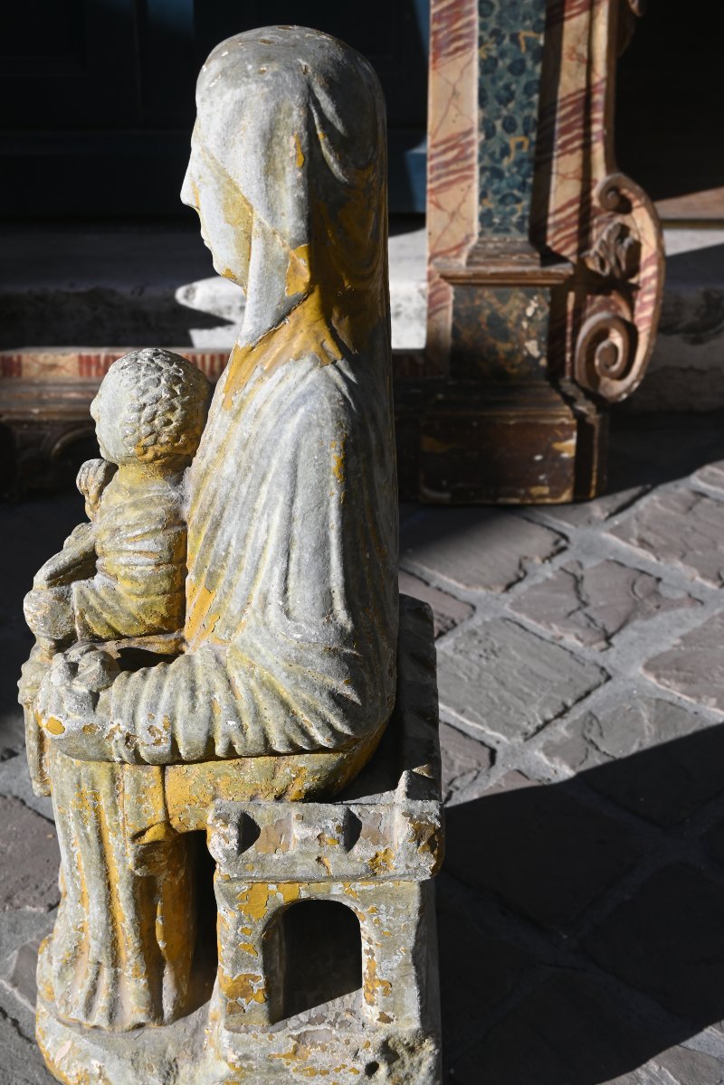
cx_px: 362
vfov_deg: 35.1
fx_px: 1719
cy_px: 542
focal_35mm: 57
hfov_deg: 23.8
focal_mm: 38
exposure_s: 1/320
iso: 100
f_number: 6.3
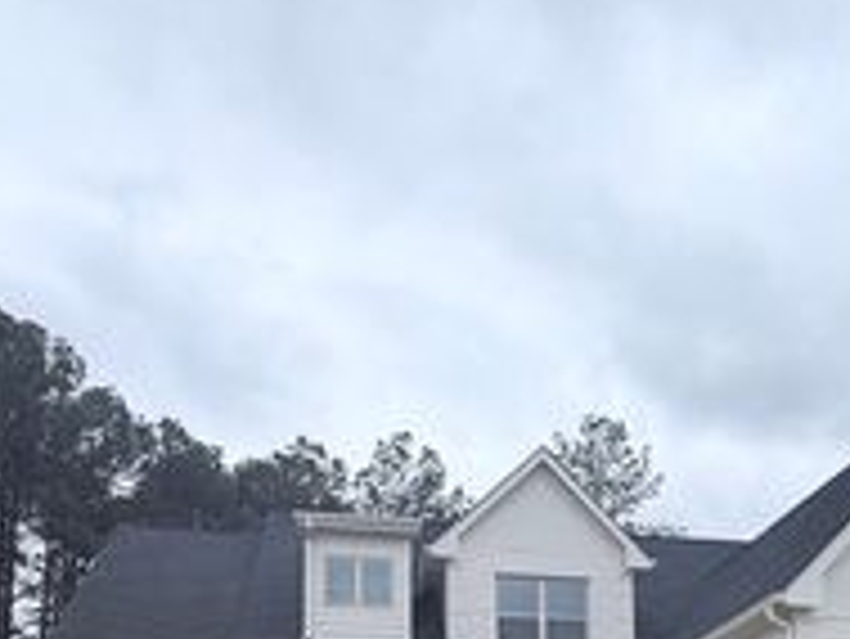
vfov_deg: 32.8
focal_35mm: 37
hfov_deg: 48.9
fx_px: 909
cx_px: 594
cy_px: 740
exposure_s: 1/770
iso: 32
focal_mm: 2.22
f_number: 2.2
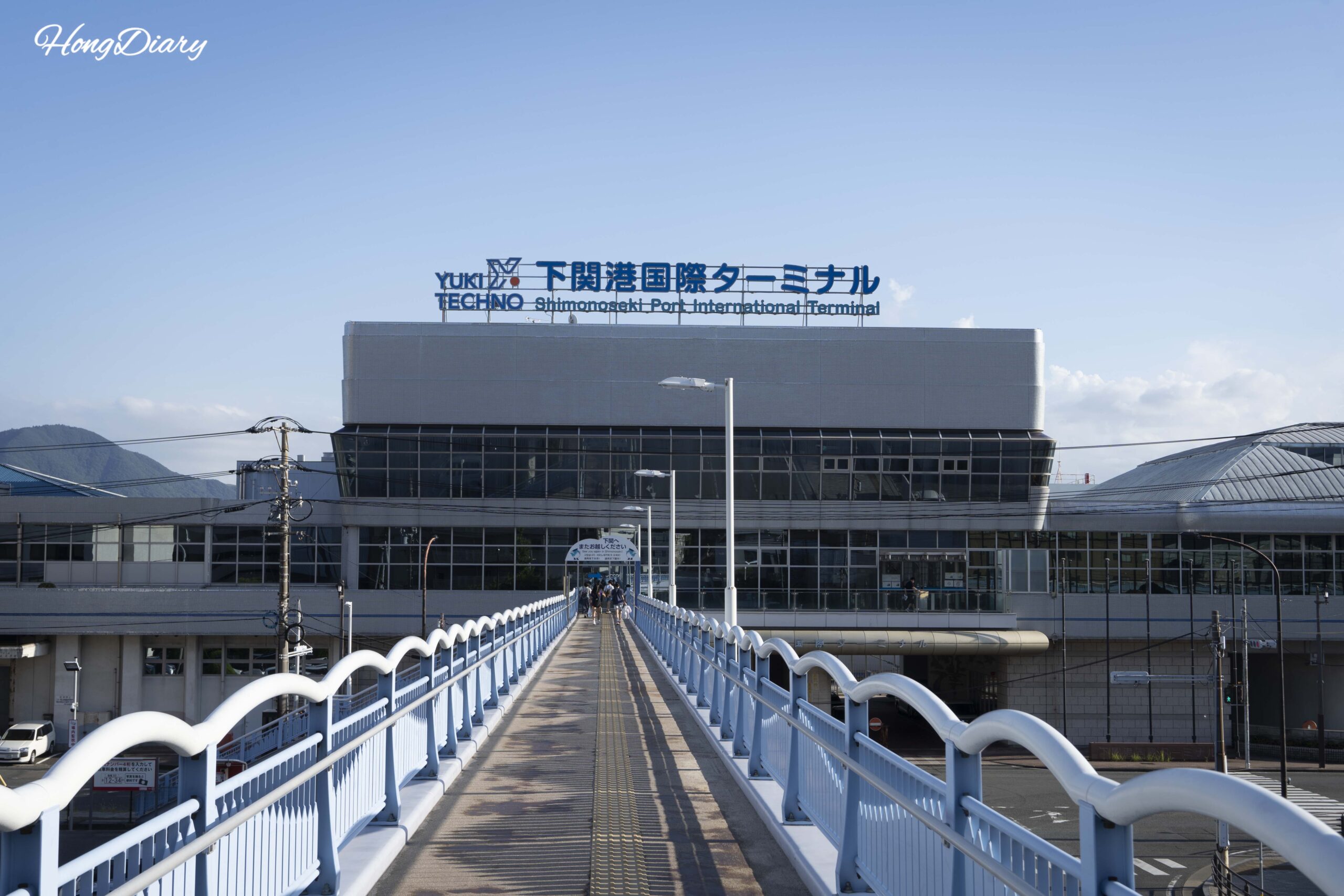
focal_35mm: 46
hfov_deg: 42.7
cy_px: 448
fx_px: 1717
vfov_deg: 29.2
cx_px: 672
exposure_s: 1/125
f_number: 11
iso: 100
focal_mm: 46
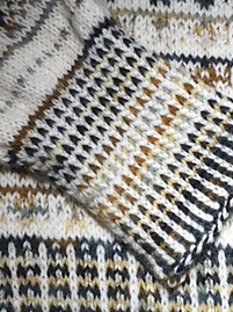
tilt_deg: -75.9
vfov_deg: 35.5
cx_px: 134
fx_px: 486
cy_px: 126
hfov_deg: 26.9
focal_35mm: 54
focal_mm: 4.15
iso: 32
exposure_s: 1/122
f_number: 2.2
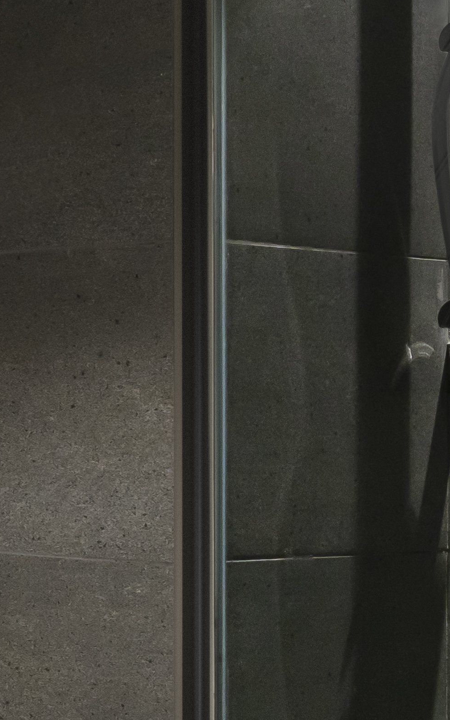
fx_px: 1687
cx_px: -531
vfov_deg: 24.0
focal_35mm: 86
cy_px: 487
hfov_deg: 12.7
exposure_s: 1/1.67
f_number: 11
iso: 250
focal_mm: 14
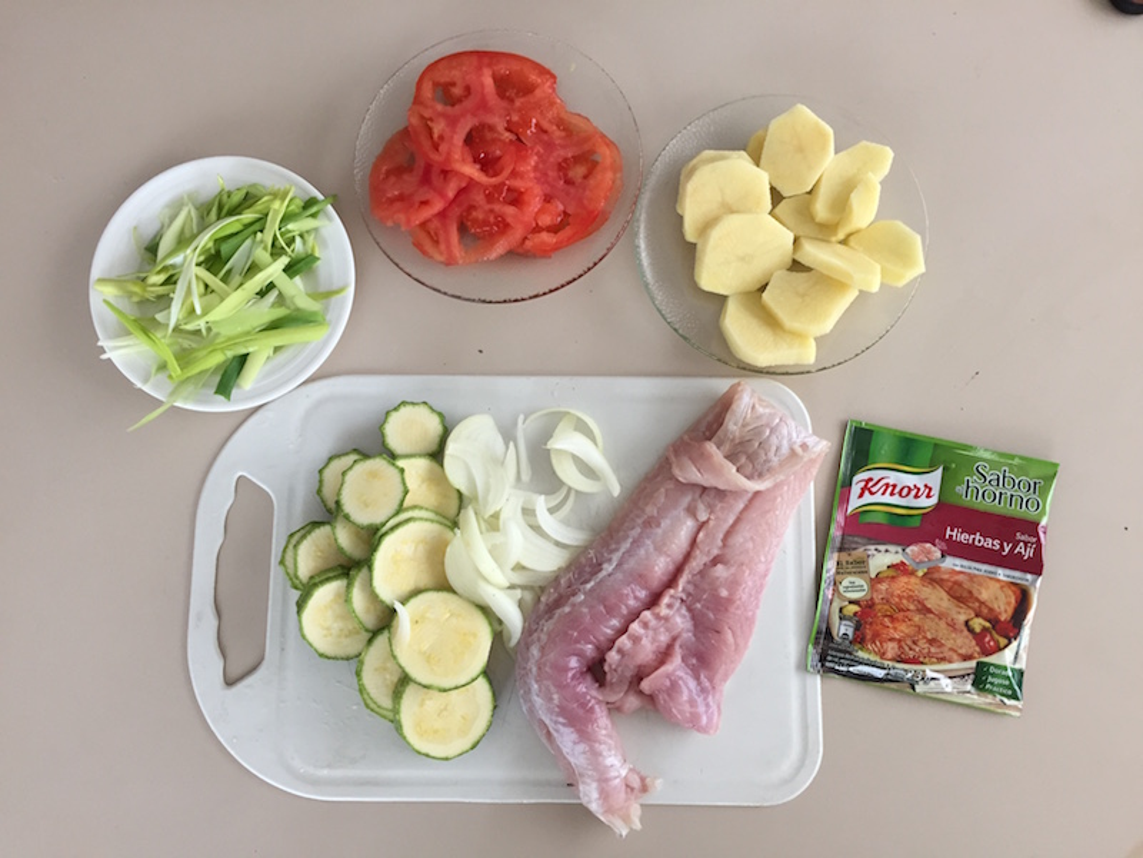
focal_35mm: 29
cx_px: 572
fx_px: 958
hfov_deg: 61.7
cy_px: 429
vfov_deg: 48.2
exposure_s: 1/33
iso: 64
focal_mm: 4.15
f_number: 2.2
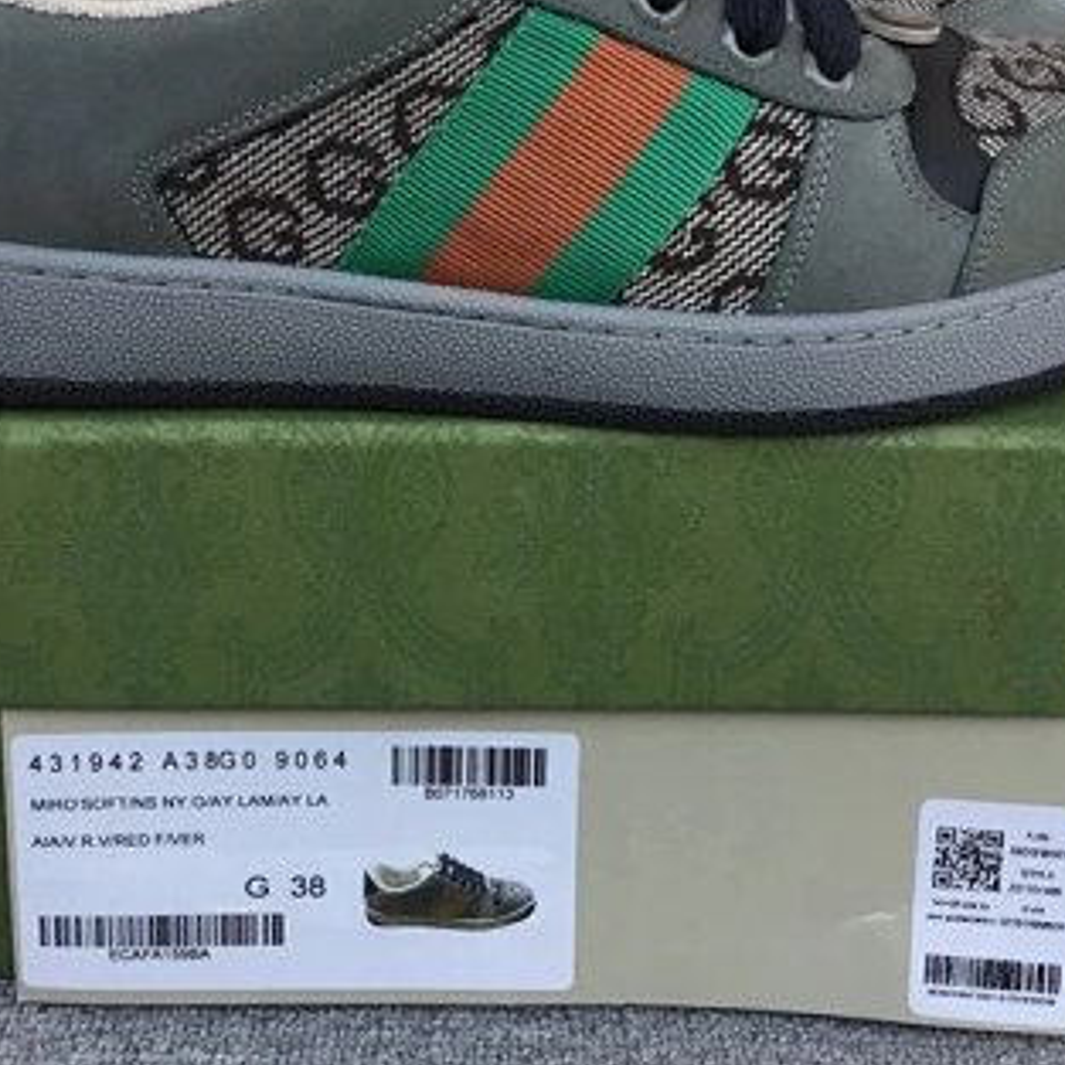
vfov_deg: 30.3
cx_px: 517
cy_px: 340
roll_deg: -0.1
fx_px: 1949
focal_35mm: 56
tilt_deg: -20.0
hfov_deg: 30.6
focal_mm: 3.3
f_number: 2.4
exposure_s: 1/554
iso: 25
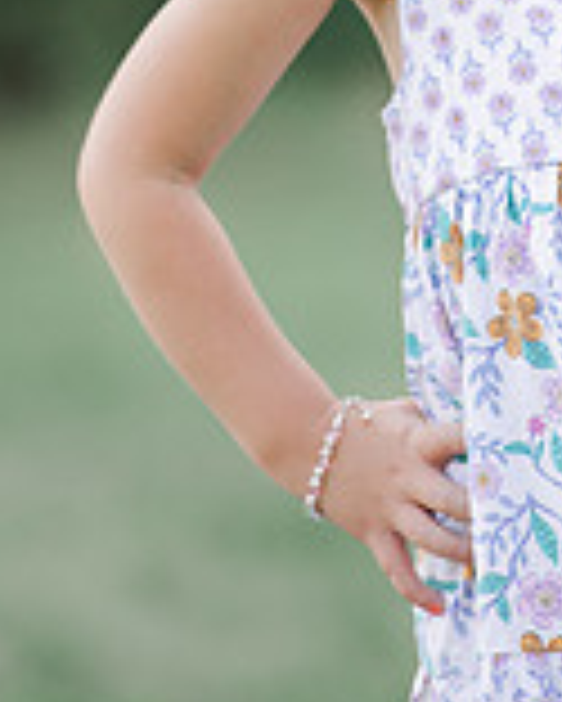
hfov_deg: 2.9
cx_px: 553
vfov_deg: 3.6
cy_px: -238
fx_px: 11216
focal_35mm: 540
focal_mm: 200
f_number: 3.5
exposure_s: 1/400
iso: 320
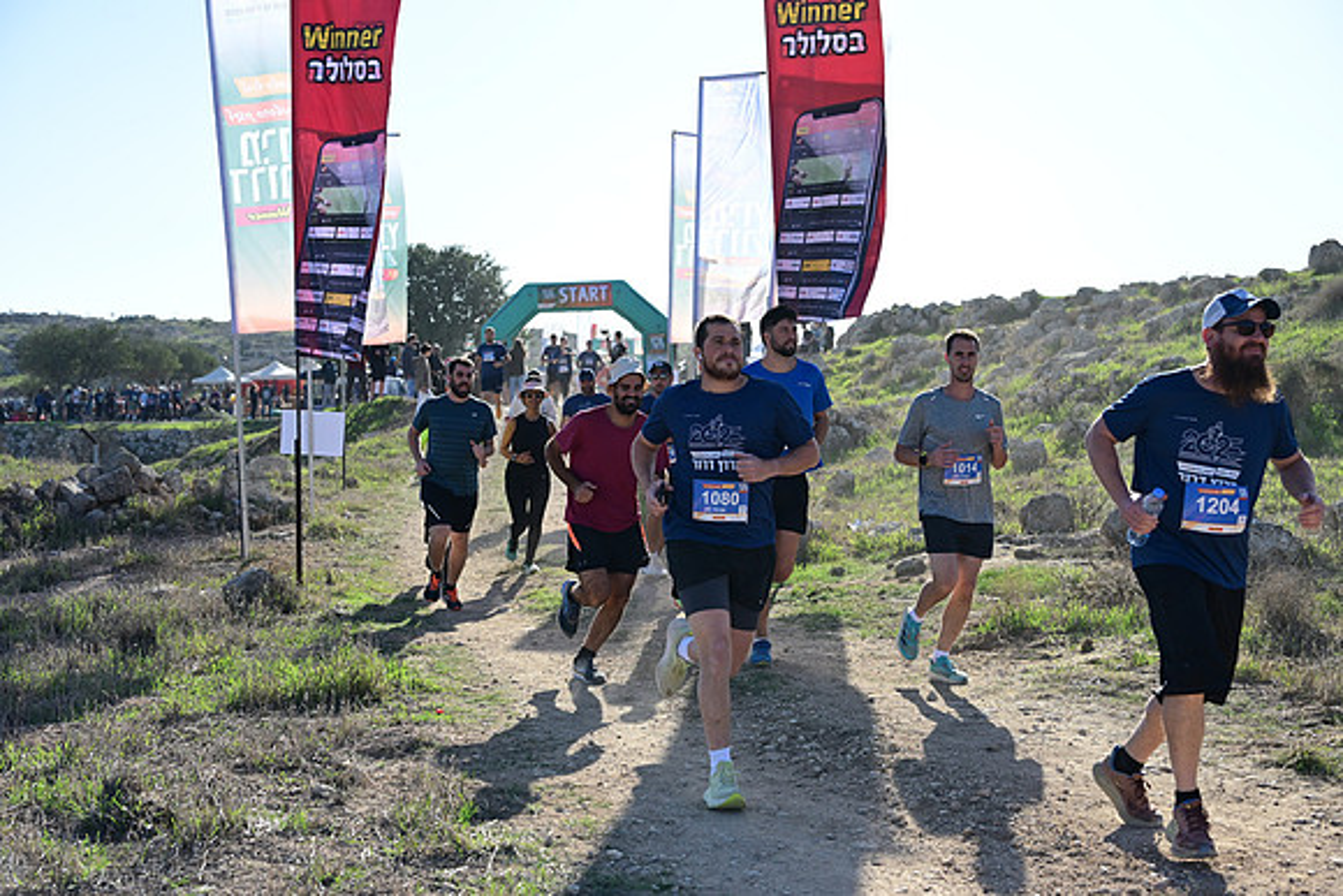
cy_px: 448
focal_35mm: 49
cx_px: 672
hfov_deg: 40.3
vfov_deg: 27.5
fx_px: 1828
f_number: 3.5
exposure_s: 1/3200
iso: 320
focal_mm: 49
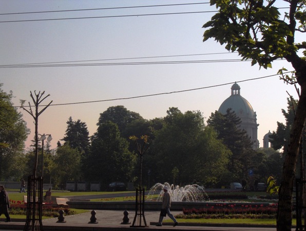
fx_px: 894
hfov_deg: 19.4
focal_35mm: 101
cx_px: 153
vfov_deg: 14.7
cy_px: 116
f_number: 7.5
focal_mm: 20.8
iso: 100
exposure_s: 1/633
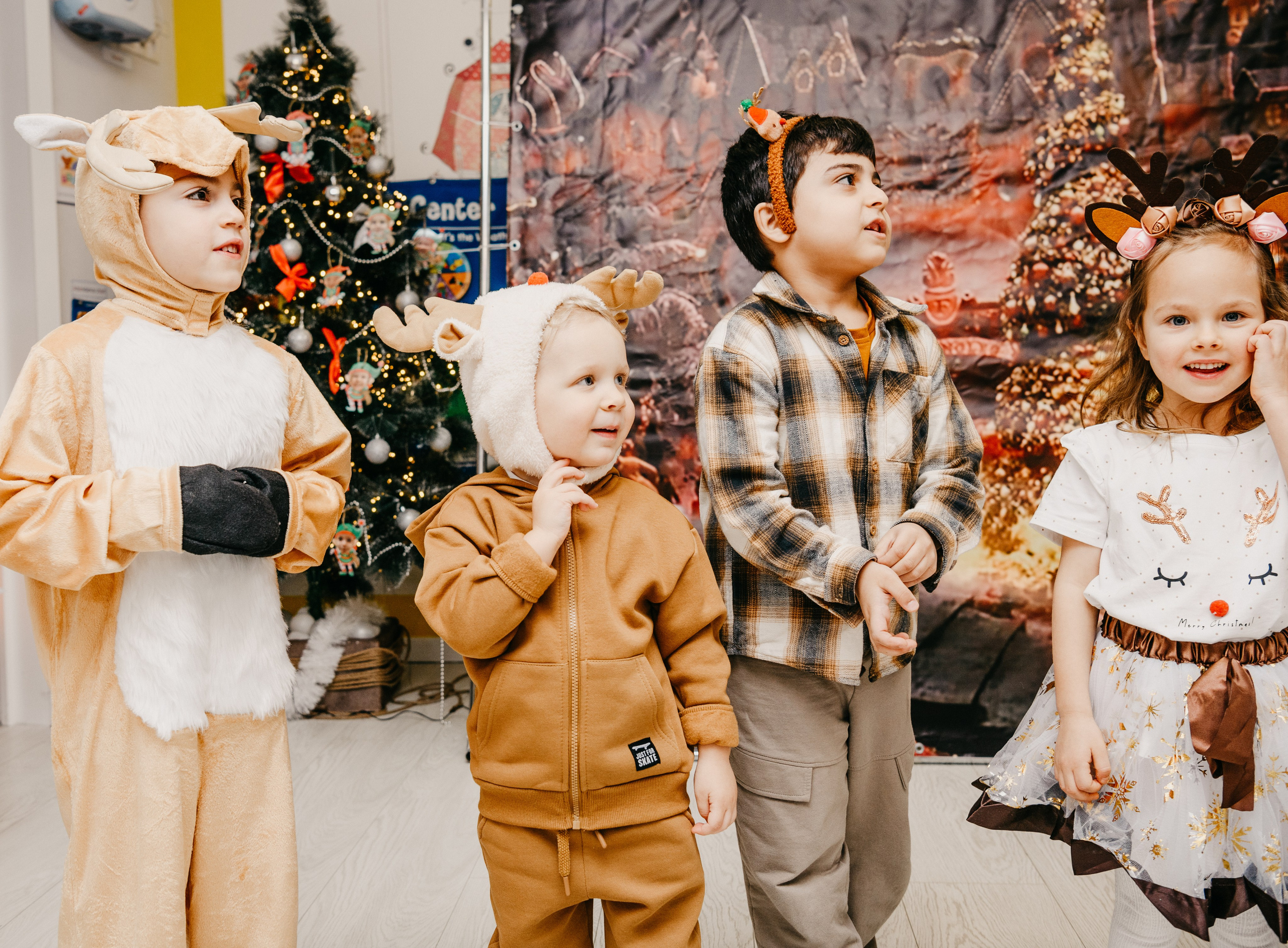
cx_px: 538
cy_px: 448
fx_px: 1499
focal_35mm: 41
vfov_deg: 35.1
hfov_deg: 46.3
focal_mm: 36
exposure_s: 1/160
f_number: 5
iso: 320
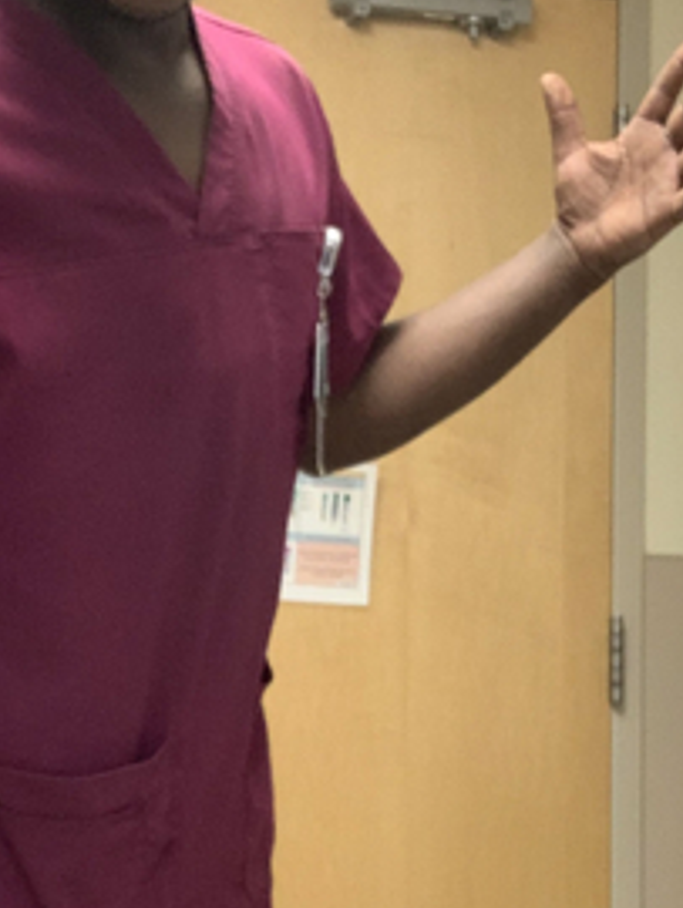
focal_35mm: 79
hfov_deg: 18.6
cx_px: 192
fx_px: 2075
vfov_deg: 24.5
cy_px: 620
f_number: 2.2
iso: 250
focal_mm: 2.87
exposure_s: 1/60
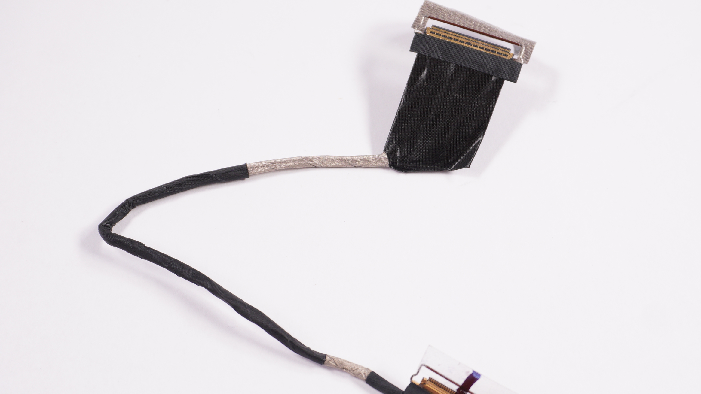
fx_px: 1016
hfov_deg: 38.0
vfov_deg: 21.9
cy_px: 231
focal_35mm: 55
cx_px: 373
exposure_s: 1/250
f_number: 5.6
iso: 320
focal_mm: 27
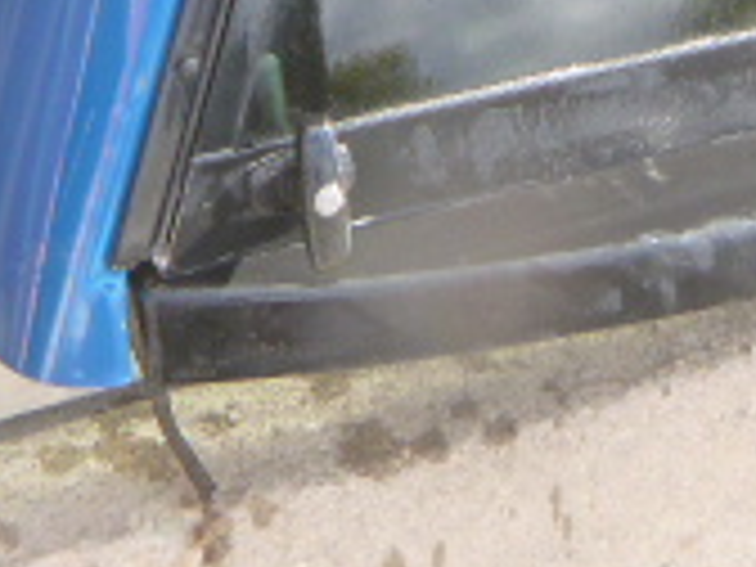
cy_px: -310
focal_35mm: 95
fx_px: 2075
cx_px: 626
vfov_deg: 14.4
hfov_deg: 20.4
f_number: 3.9
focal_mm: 4.5
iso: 160
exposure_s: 1/80
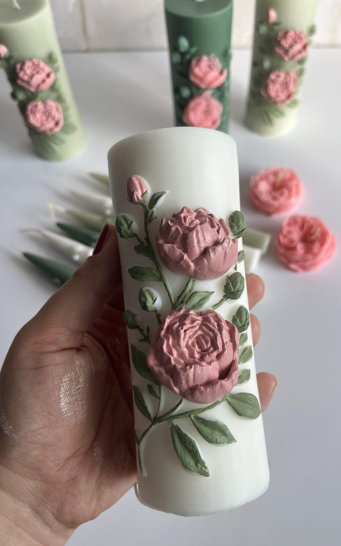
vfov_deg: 66.5
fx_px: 416
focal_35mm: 28
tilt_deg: -56.9
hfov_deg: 44.4
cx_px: 192
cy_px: 276
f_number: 1.6
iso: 50
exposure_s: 1/504
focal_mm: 5.1
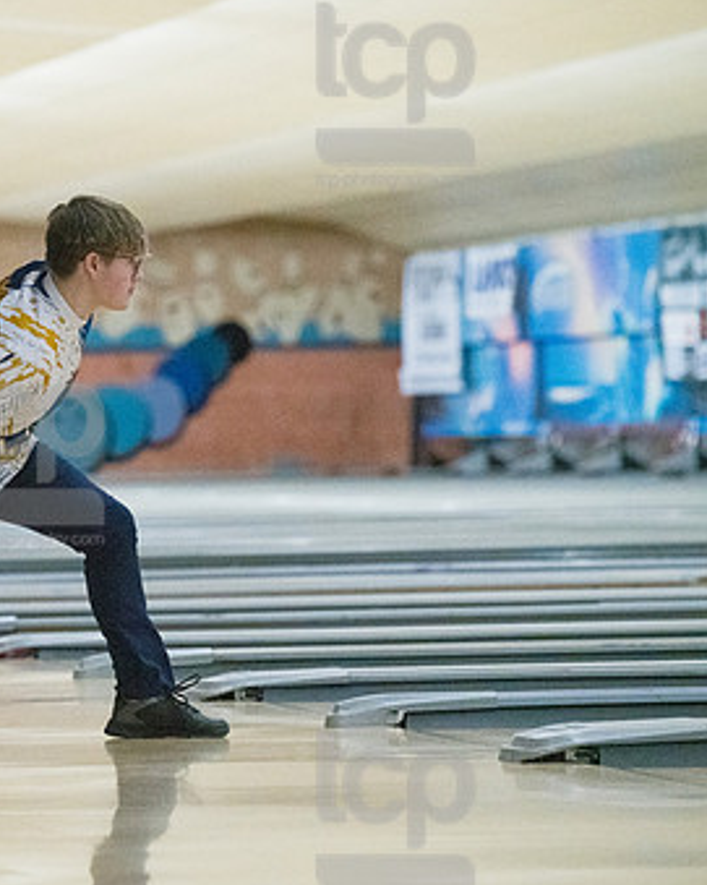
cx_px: 26
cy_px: 456
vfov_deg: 7.8
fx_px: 6516
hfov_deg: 6.2
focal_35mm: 249
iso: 10000
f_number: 4
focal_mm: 155
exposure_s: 1/1000
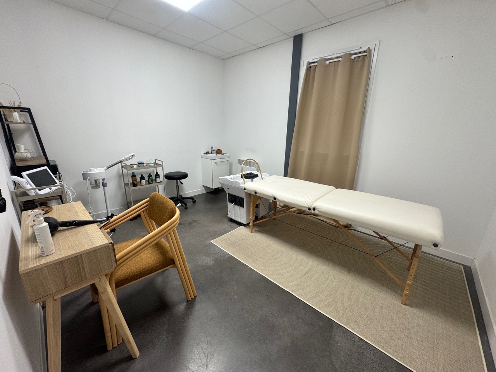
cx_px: 248
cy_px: 186
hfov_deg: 102.1
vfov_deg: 85.7
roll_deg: -1.3
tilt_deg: -16.2
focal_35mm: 14
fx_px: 201
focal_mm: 2.22
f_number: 2.2
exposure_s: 1/100
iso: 125
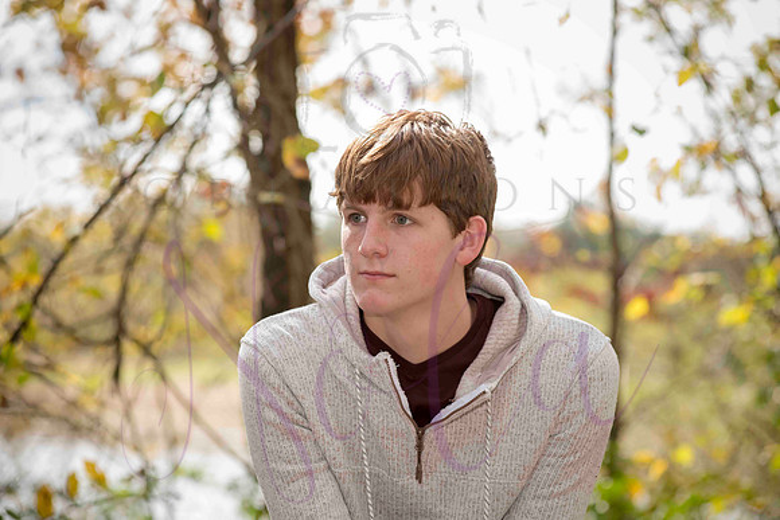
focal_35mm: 135
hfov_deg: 15.2
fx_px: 2926
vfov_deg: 10.2
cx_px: 390
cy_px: 260
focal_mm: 135
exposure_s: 1/640
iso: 800
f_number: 5
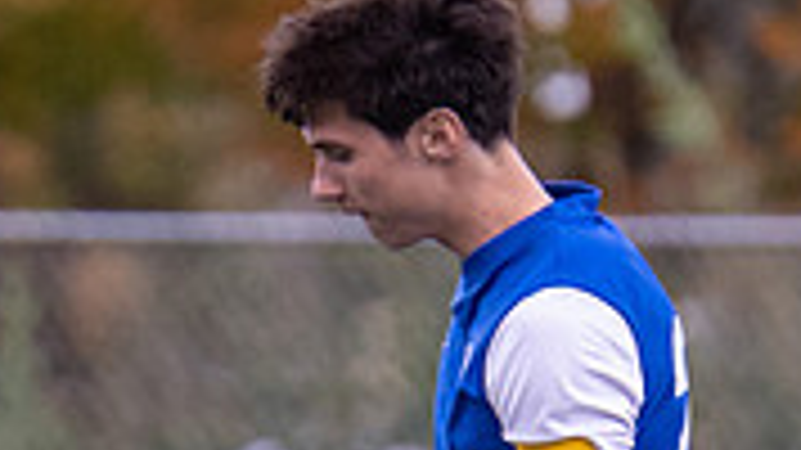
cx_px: 516
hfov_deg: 0.9
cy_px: 717
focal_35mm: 2461
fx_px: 52254
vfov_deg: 0.5
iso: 1600
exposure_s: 1/1000
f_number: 5.6
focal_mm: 400
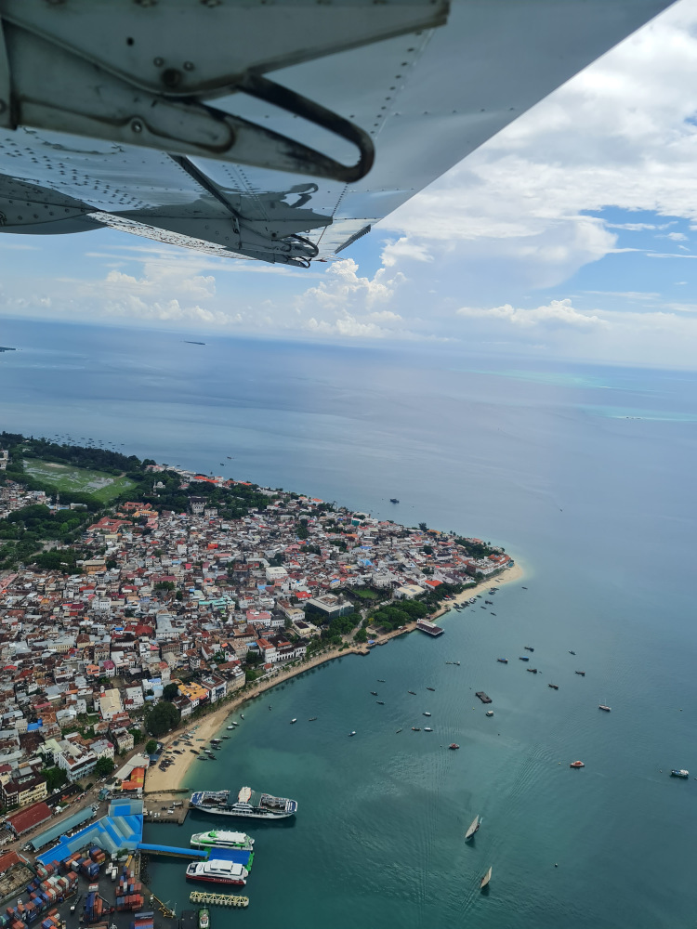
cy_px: 464
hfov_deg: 54.9
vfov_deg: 69.4
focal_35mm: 25
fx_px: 671
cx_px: 348
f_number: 1.8
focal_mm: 7
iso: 50
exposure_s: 1/1024
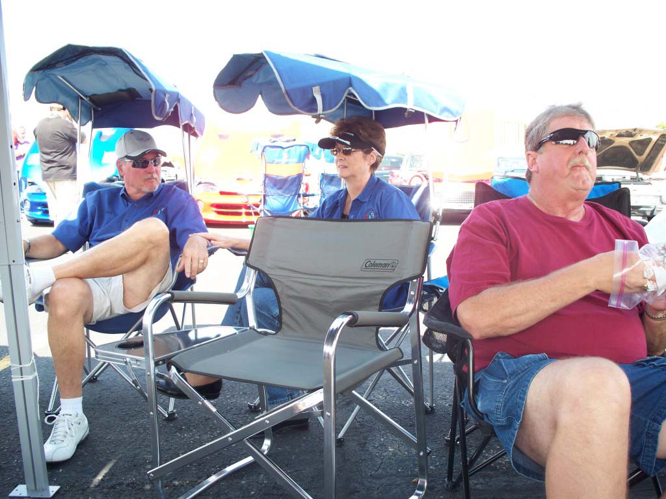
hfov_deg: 51.4
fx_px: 693
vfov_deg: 39.7
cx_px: 333
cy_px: 250
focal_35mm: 36
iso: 64
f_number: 2.8
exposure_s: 1/100
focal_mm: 7.54
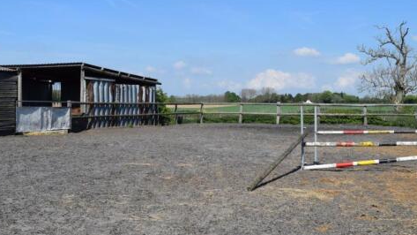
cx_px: 206
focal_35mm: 46
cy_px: 116
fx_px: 506
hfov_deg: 44.8
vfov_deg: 26.1
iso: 200
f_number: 10
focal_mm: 21
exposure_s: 1/400
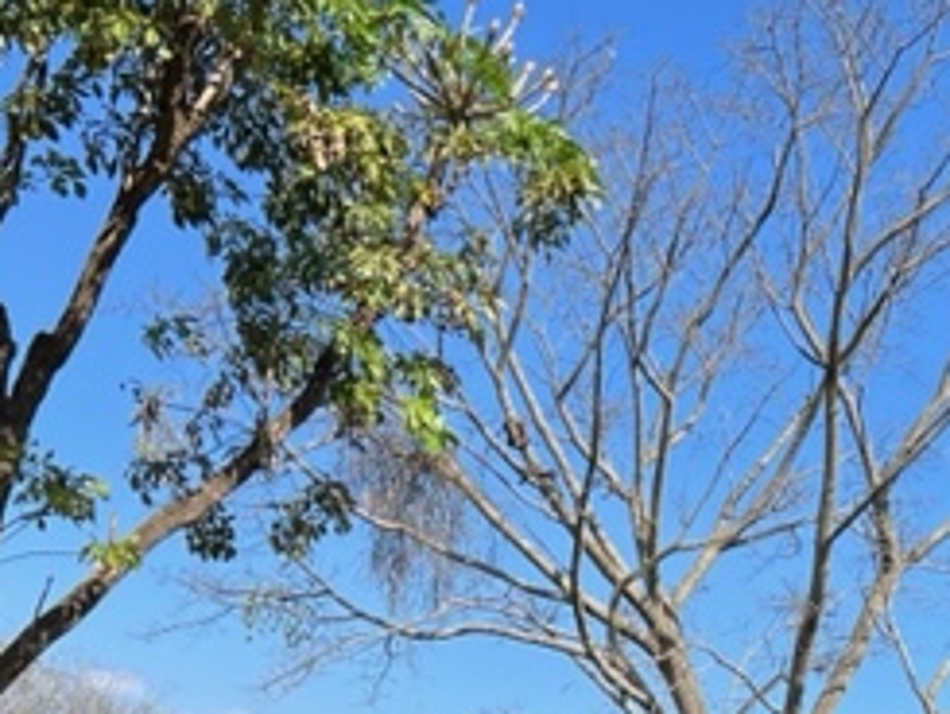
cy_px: 830
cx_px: 776
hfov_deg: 27.9
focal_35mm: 68
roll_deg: -1.6
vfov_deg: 20.4
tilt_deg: +7.1
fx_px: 1867
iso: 50
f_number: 1.5
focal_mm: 5.7
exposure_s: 1/2457
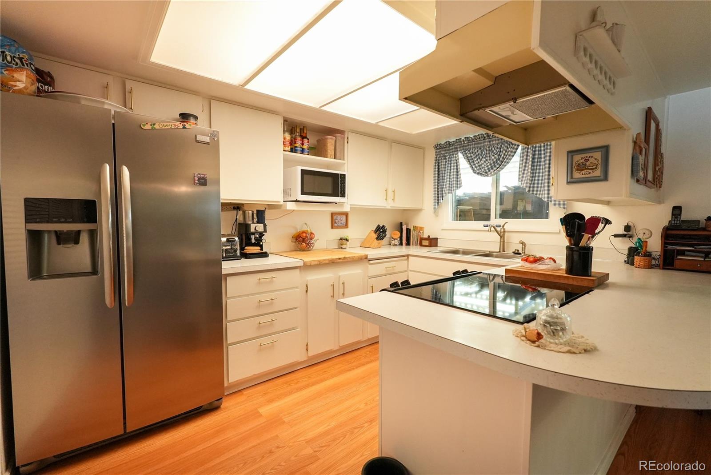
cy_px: 238
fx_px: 316
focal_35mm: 16
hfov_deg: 96.7
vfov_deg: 73.8
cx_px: 356
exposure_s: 1/320
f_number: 5
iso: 5000
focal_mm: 16
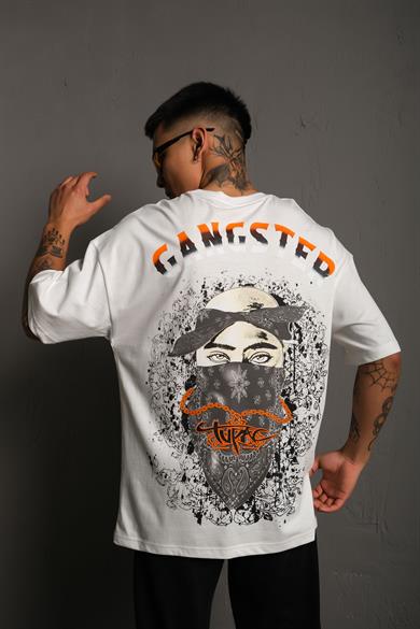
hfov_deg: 37.9
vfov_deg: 54.4
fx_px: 612
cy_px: 314
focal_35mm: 35
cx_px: 210
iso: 160
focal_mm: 23.3
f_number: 5
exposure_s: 1/160
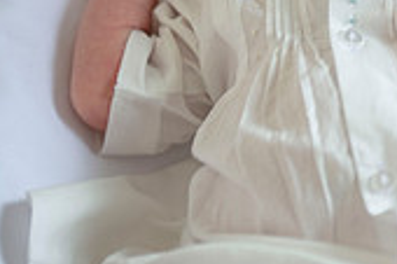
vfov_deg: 3.3
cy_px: -61
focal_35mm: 409
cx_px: 635
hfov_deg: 5.0
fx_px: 4506
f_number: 2.8
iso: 80
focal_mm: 120
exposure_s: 1/160
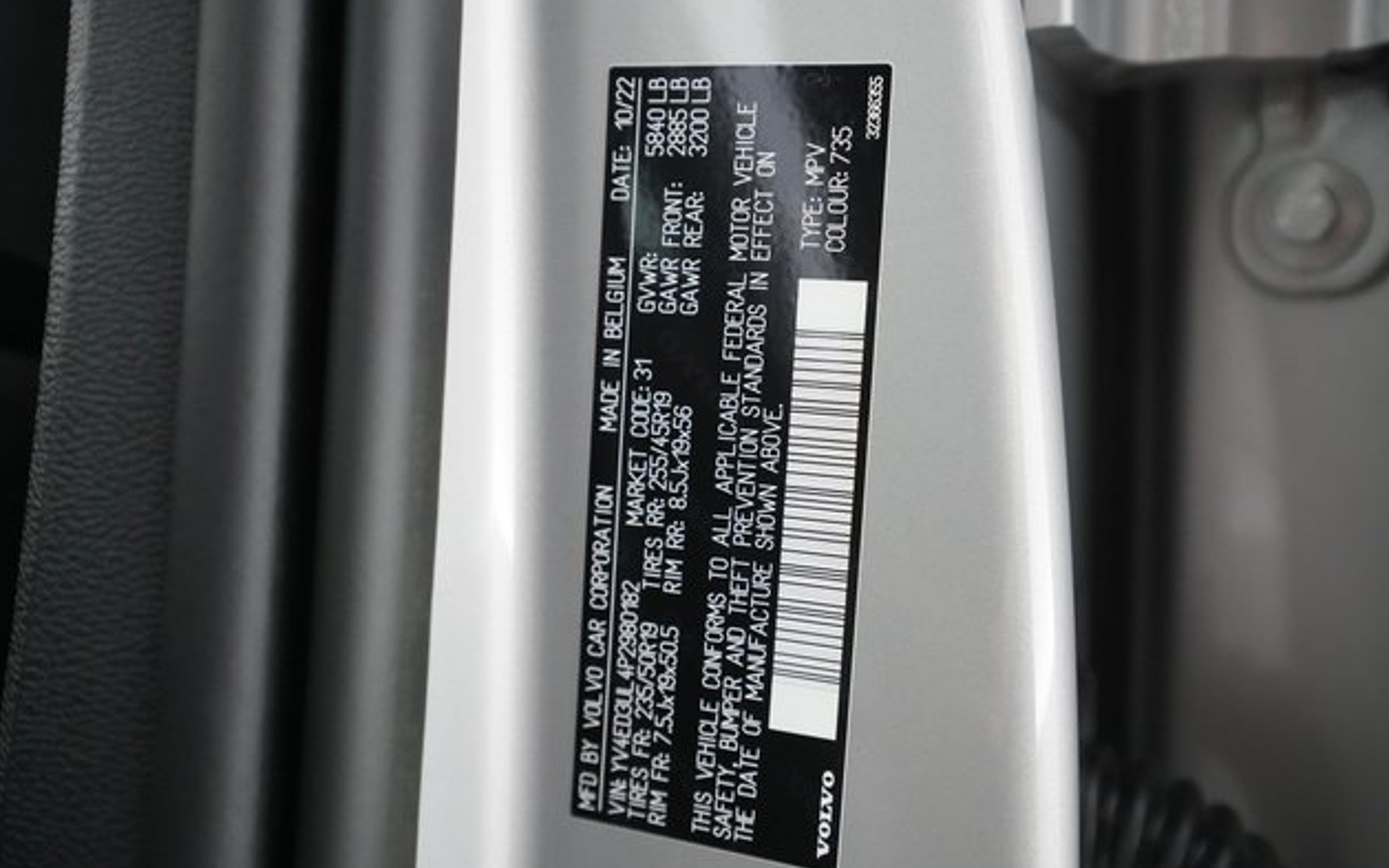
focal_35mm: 29
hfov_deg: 64.6
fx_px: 1098
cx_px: 698
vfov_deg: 43.1
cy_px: 415
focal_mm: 28
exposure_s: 1/100
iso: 10000
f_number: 4.5
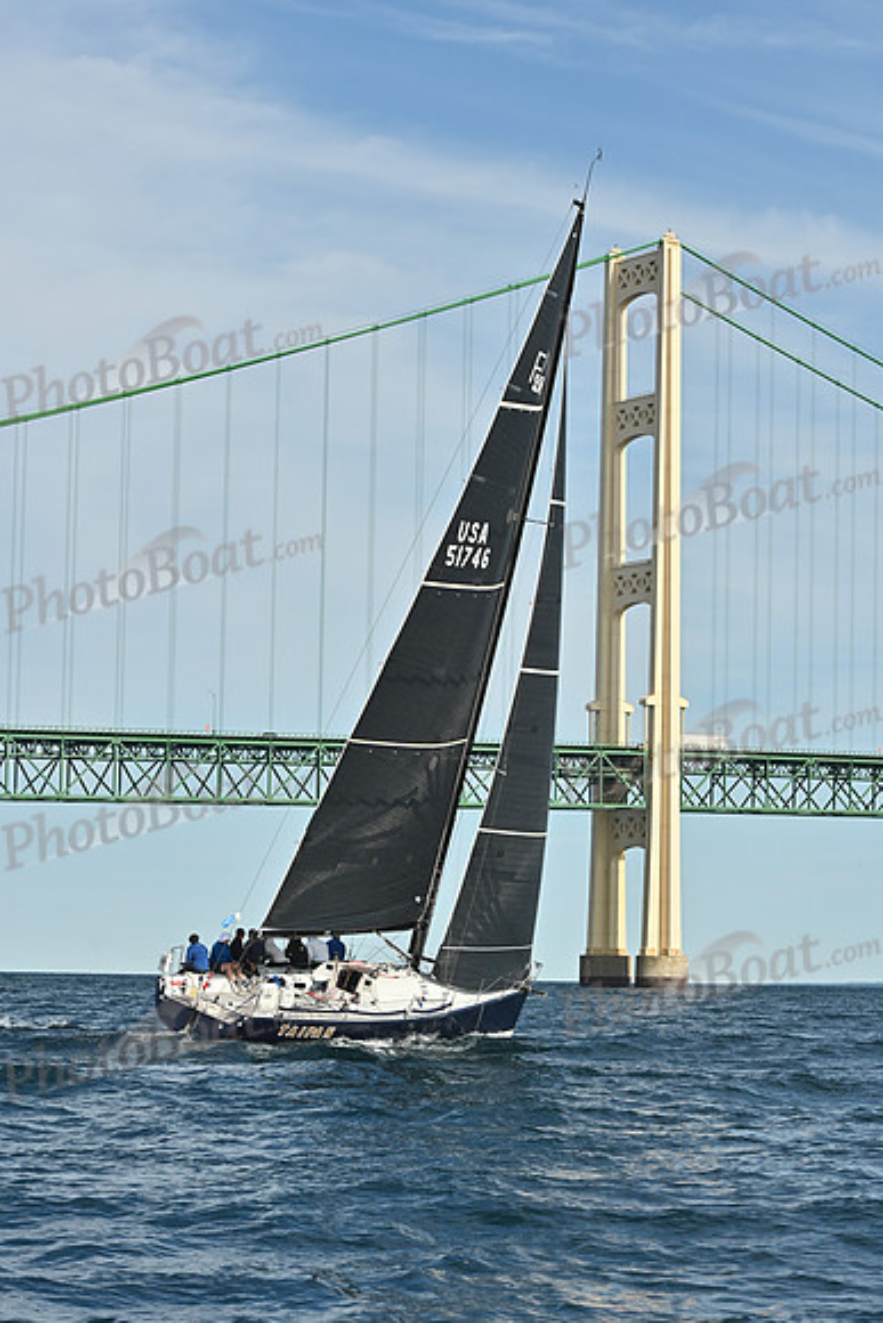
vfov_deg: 22.1
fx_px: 3383
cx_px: 442
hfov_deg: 14.9
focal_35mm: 92
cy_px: 662
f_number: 10
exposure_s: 1/1000
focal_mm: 92
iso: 320
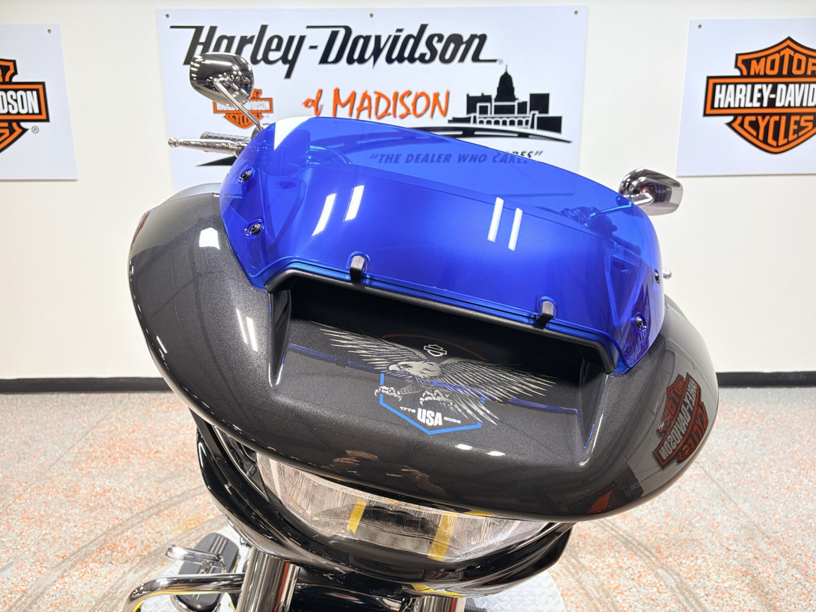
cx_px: 408
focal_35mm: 26
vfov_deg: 53.1
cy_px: 306
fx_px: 613
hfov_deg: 67.3
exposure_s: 1/120
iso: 64
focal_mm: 5.96
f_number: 1.6
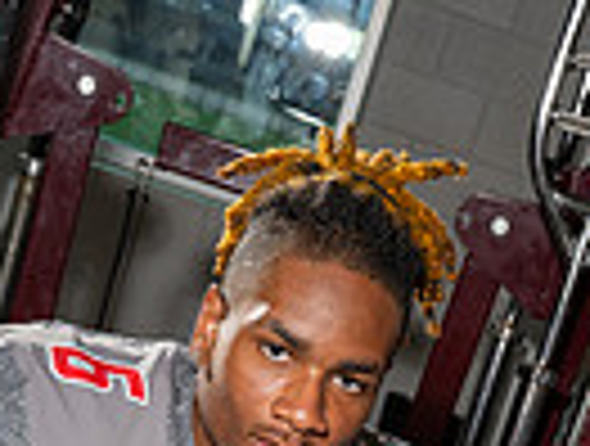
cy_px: 973
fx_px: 1914
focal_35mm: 112
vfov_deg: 11.5
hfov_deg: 17.5
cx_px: 252
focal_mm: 34
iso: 320
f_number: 8
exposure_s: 1/250
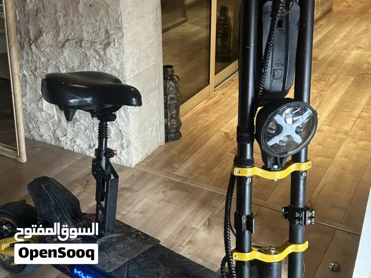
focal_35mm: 26
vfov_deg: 53.1
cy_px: 139
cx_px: 186
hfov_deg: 67.3
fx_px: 279
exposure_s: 1/50
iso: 250
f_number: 1.5
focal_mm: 5.7
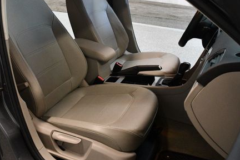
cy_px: 52
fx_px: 267
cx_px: 104
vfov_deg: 33.1
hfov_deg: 48.3
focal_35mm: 40
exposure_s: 1/125
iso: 1800
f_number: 3.5
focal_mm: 18
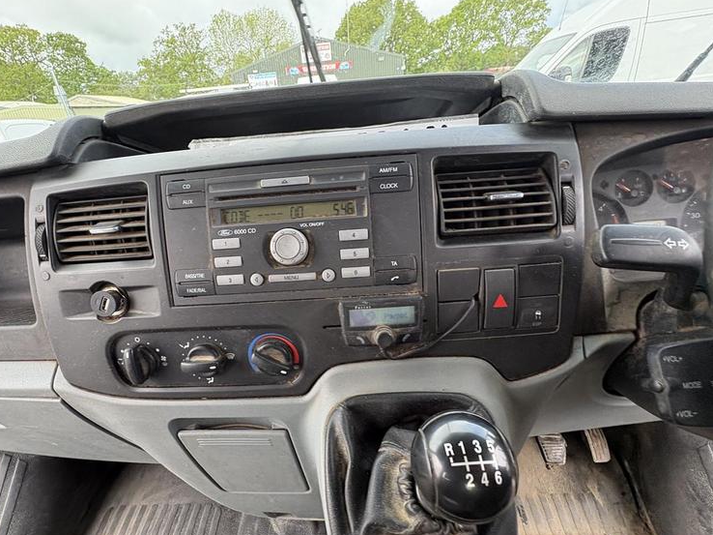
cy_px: 285
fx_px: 350
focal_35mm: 17
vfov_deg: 74.6
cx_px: 329
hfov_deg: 90.9
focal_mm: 2.22
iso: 125
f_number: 2.2
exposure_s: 1/106
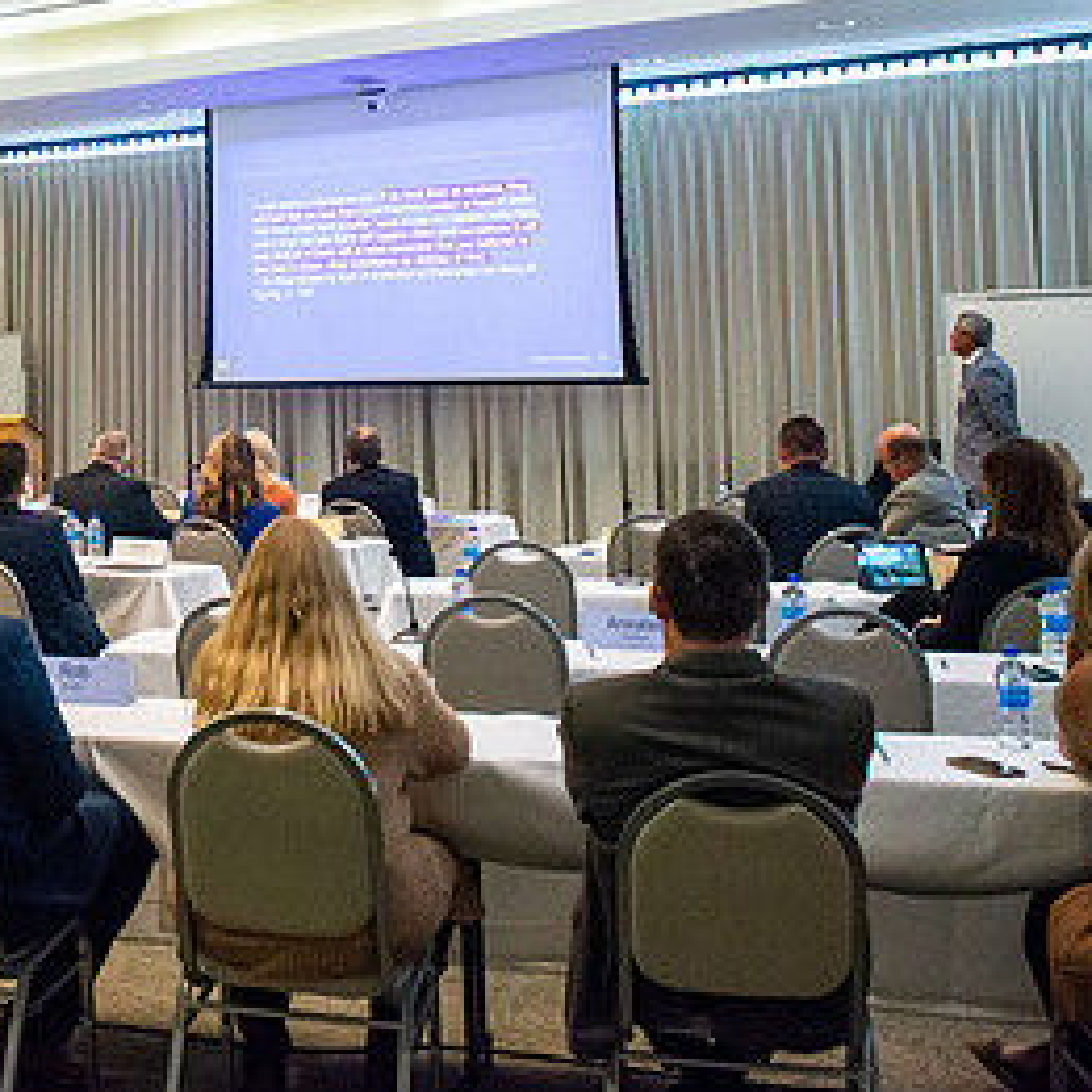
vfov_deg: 33.2
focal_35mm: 50
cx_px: 96
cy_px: 235
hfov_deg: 32.2
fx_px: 1785
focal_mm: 24
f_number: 3.5
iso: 5000
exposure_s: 1/250
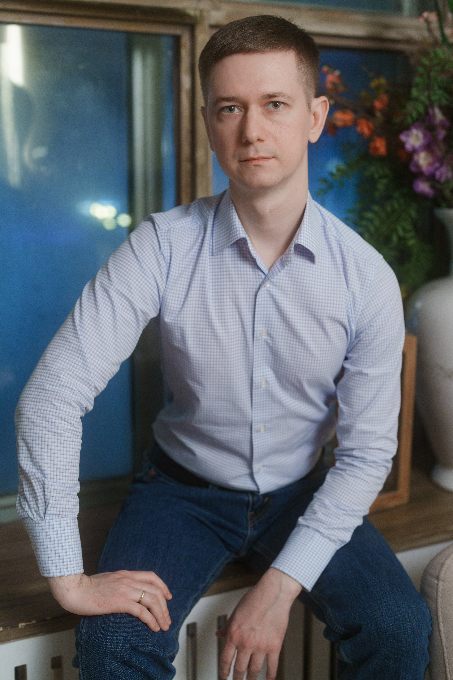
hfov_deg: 25.1
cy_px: 348
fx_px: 1019
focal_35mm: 54
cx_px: 234
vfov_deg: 36.9
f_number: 2.2
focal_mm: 50
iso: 1000
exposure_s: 1/80
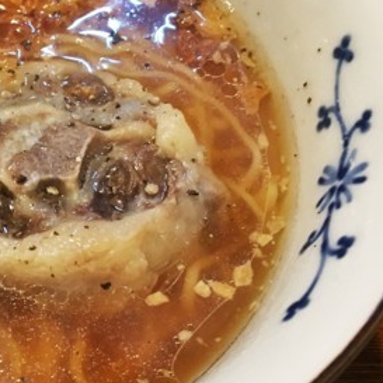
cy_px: 167
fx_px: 939
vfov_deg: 23.0
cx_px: -80
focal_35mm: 75
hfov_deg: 21.4
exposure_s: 1/10
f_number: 2.2
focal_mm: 4.15
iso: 80
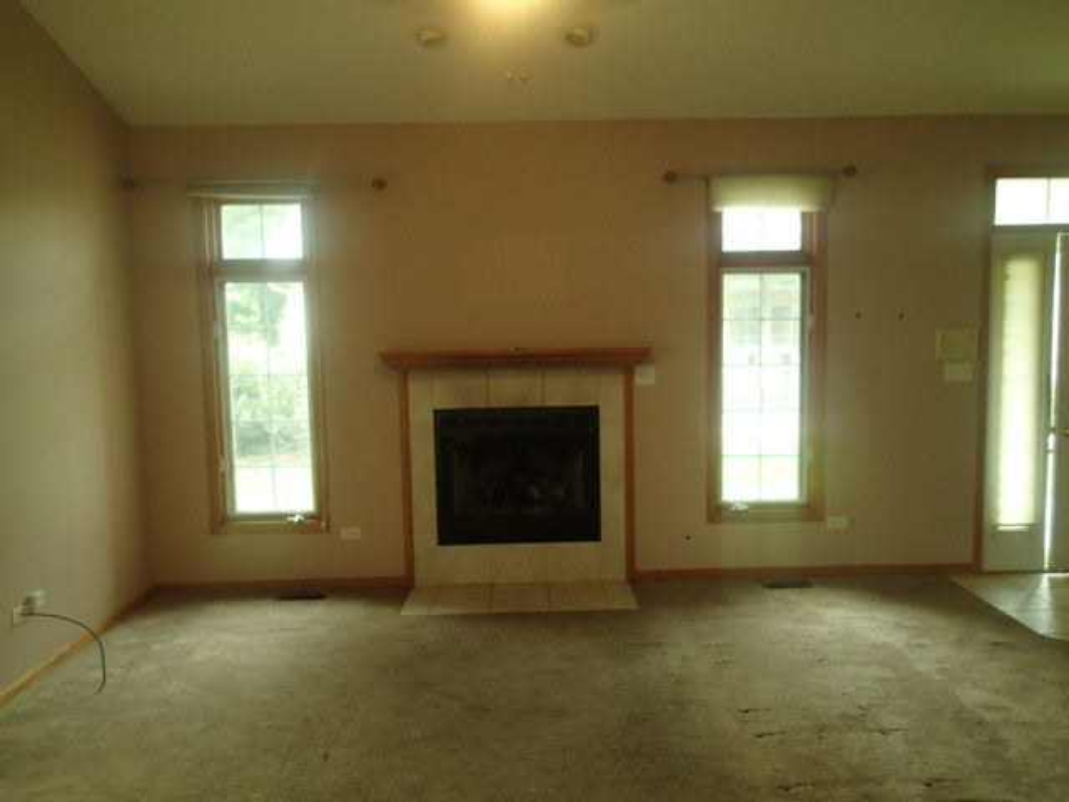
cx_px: 534
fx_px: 772
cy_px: 401
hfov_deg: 69.4
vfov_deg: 54.9
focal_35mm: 25
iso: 200
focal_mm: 4.5
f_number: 2
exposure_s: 1/30
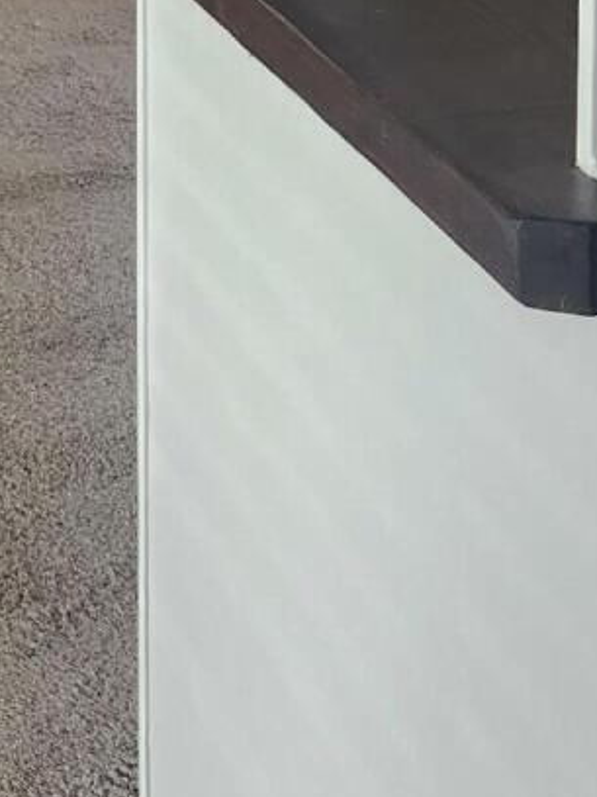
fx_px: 2600
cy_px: -319
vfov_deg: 16.2
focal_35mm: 113
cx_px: 622
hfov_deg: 12.9
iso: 125
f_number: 1.8
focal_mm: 5.54
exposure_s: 1/180
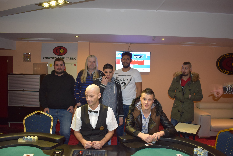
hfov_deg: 57.2
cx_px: 116
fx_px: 214
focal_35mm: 33
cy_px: 78
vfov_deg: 40.0
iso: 1250
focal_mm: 22
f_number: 3.8
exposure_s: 1/30
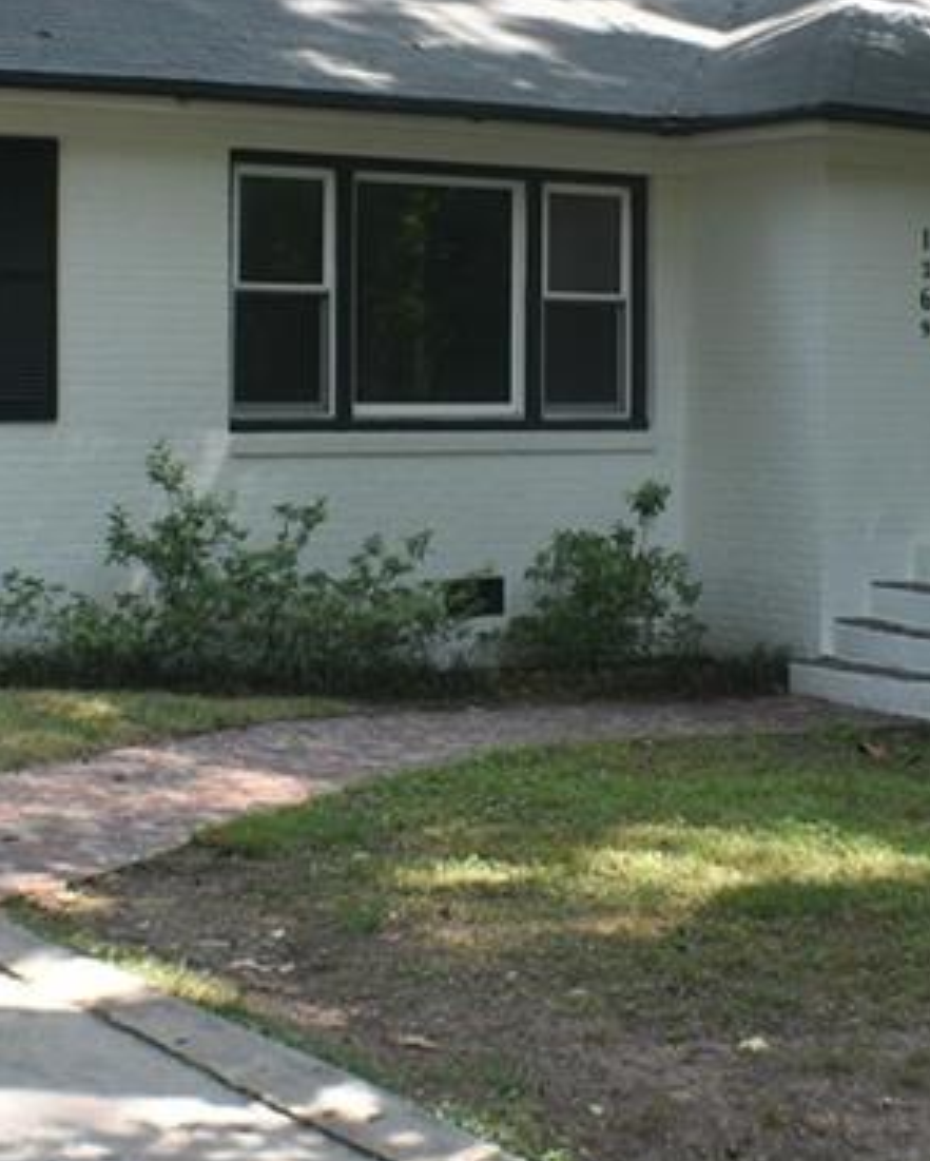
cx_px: 550
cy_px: 356
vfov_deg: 17.4
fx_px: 3781
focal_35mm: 110
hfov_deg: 14.0
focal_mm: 28
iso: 400
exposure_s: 1/200
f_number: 7.1
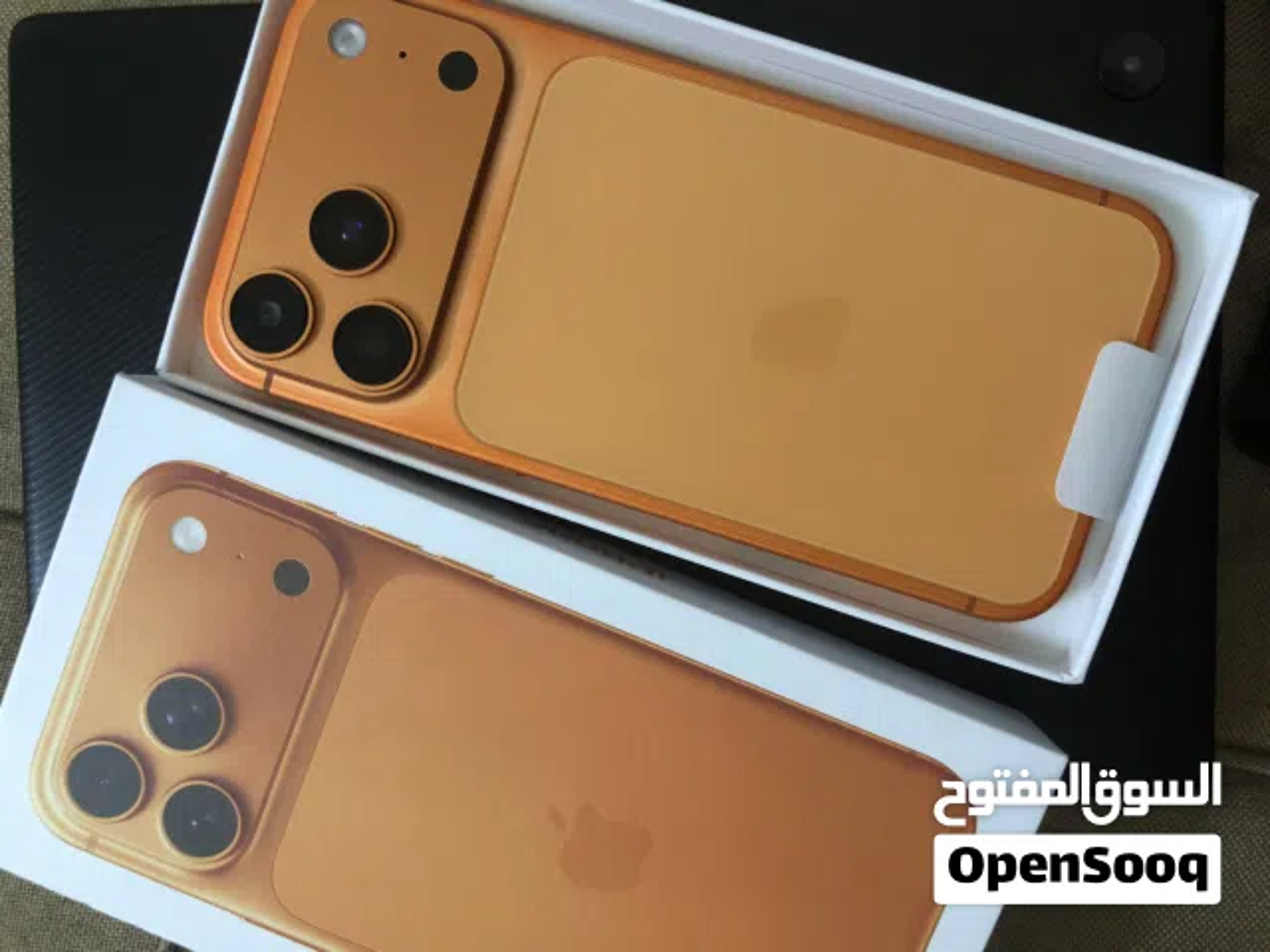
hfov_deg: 63.4
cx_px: 635
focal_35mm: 28
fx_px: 1027
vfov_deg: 49.7
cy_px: 476
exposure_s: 1/6
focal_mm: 4
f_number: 1.8
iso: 100
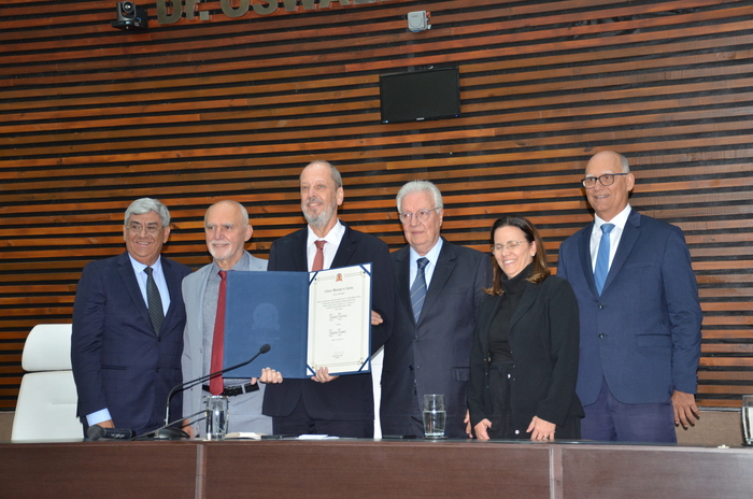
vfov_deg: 21.5
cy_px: 250
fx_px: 1315
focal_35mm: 63
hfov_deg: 31.9
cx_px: 376
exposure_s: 1/60
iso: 800
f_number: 4.5
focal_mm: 42
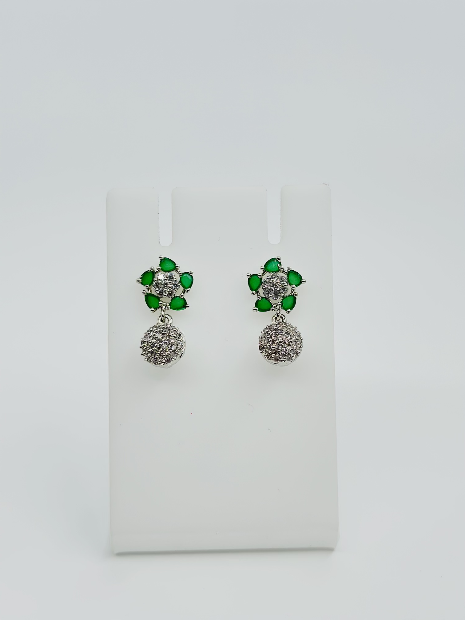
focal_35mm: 48
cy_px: 310
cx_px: 232
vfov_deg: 39.7
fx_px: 860
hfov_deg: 30.3
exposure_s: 1/719
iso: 80
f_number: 1.78
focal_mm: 6.86
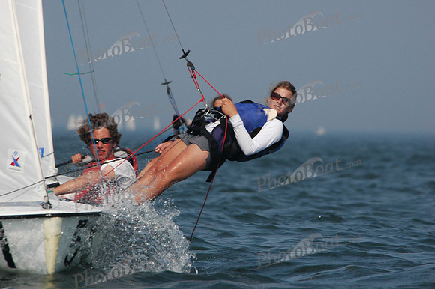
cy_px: 144
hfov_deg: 3.4
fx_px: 7246
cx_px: 218
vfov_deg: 2.3
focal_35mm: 600
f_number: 10
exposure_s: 1/400
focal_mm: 400
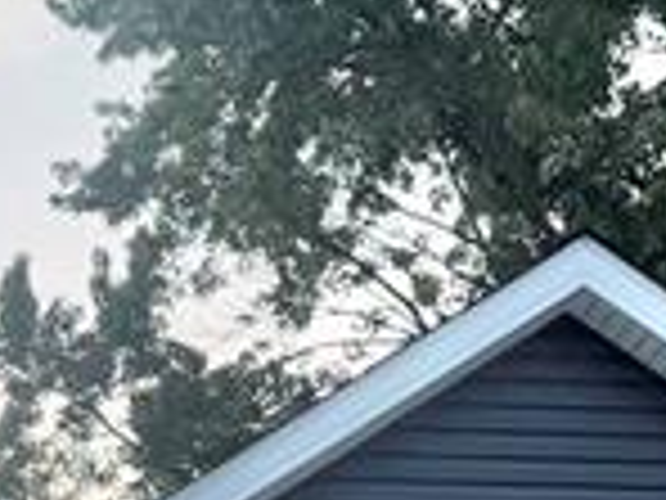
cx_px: -63
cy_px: 1054
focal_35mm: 166
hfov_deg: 11.7
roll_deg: -0.7
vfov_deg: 8.4
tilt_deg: +7.5
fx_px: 3194
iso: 100
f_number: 1.78
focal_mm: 6.76
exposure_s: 1/246
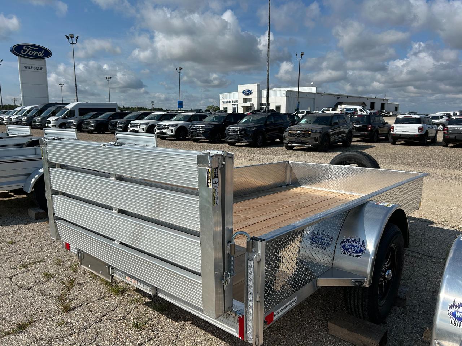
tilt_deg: -8.5
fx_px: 347
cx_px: 231
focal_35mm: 26
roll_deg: +0.1
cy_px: 173
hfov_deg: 67.3
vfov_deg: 53.1
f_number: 1.5
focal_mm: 5.7
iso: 50
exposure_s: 1/8000
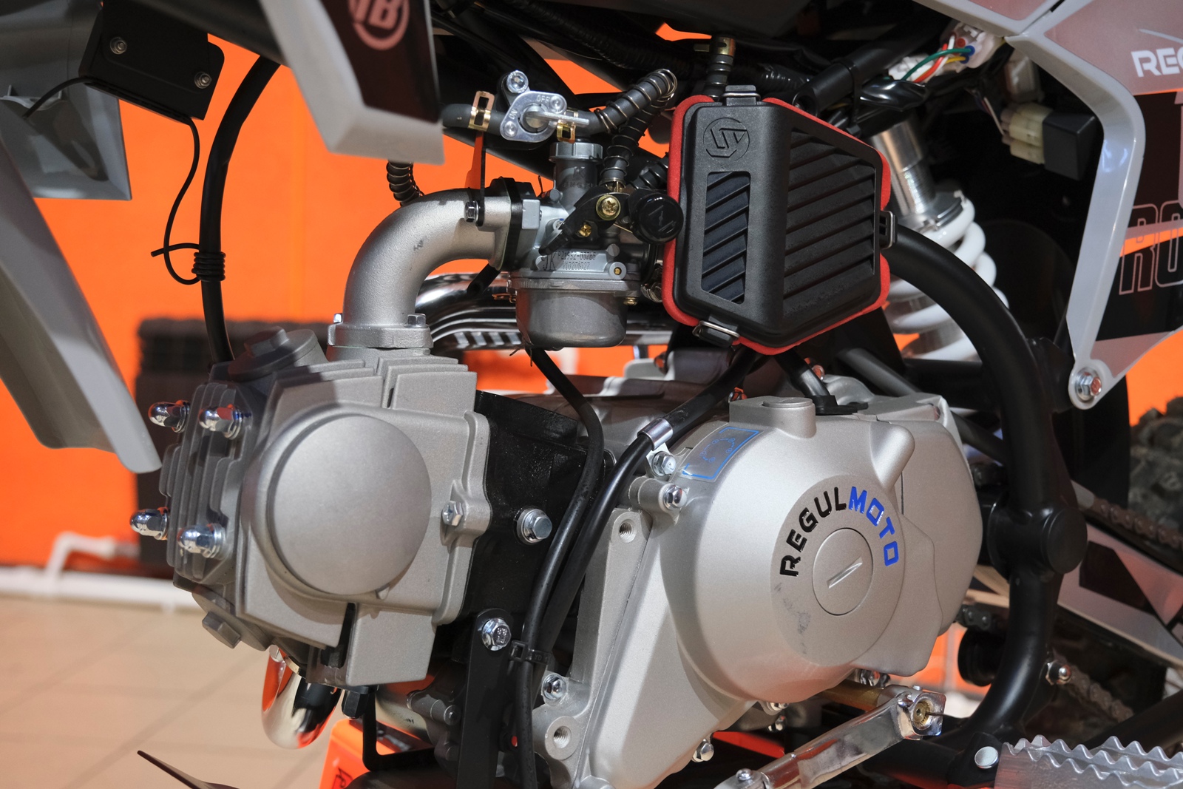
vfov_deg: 29.2
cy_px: 394
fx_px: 1512
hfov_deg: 42.7
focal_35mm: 46
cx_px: 592
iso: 2000
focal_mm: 30.8
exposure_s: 1/100
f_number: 4
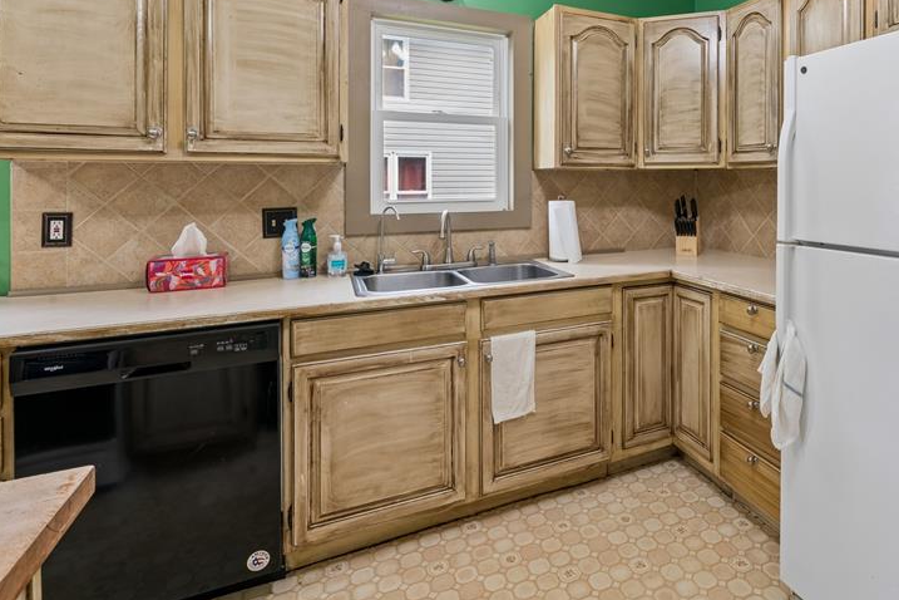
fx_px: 499
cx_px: 598
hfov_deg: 81.2
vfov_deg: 60.7
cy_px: 207
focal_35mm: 20
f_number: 13
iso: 400
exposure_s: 1/4
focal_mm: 14
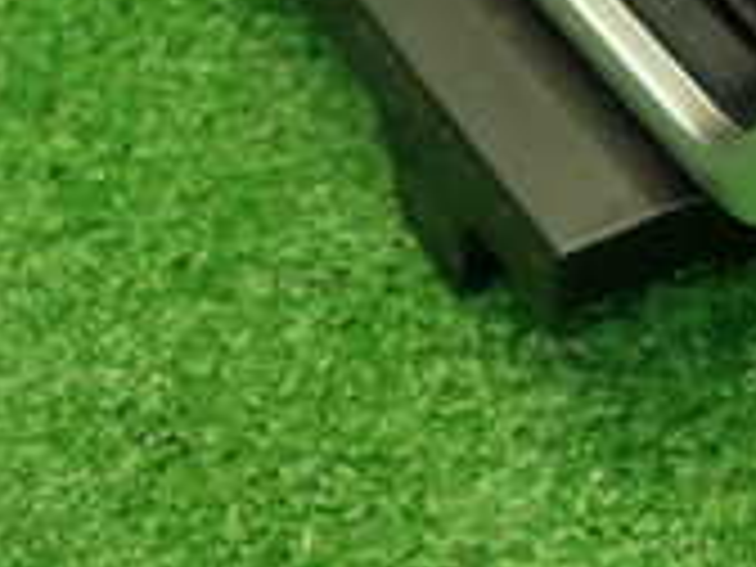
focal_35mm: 107
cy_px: -356
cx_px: 765
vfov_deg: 12.9
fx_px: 2337
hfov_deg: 17.9
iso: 200
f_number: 2.3
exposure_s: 1/50
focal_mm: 5.4
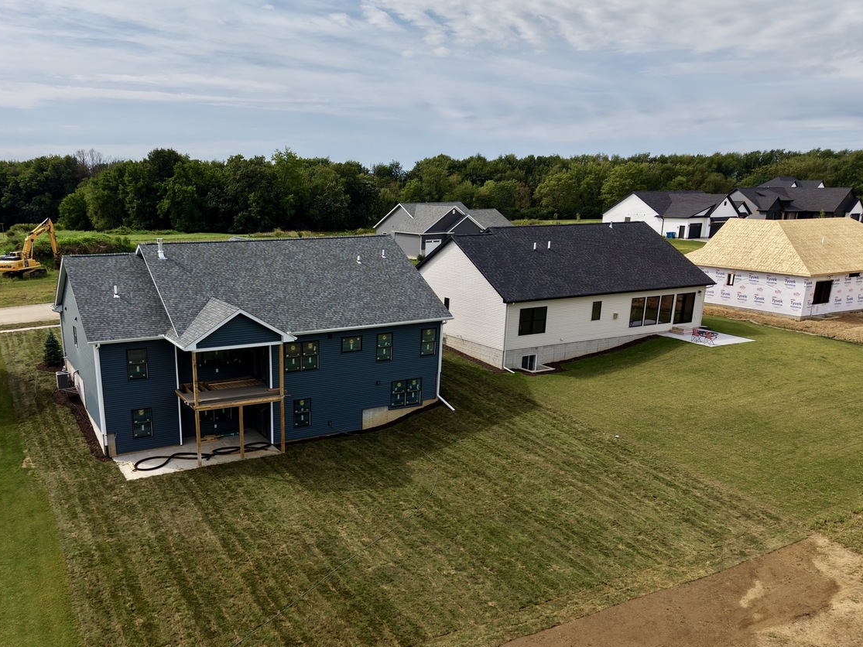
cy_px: 406
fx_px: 773
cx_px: 313
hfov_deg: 57.5
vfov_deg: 45.0
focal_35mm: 31
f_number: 1.8
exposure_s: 1/160
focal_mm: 8.67
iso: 160
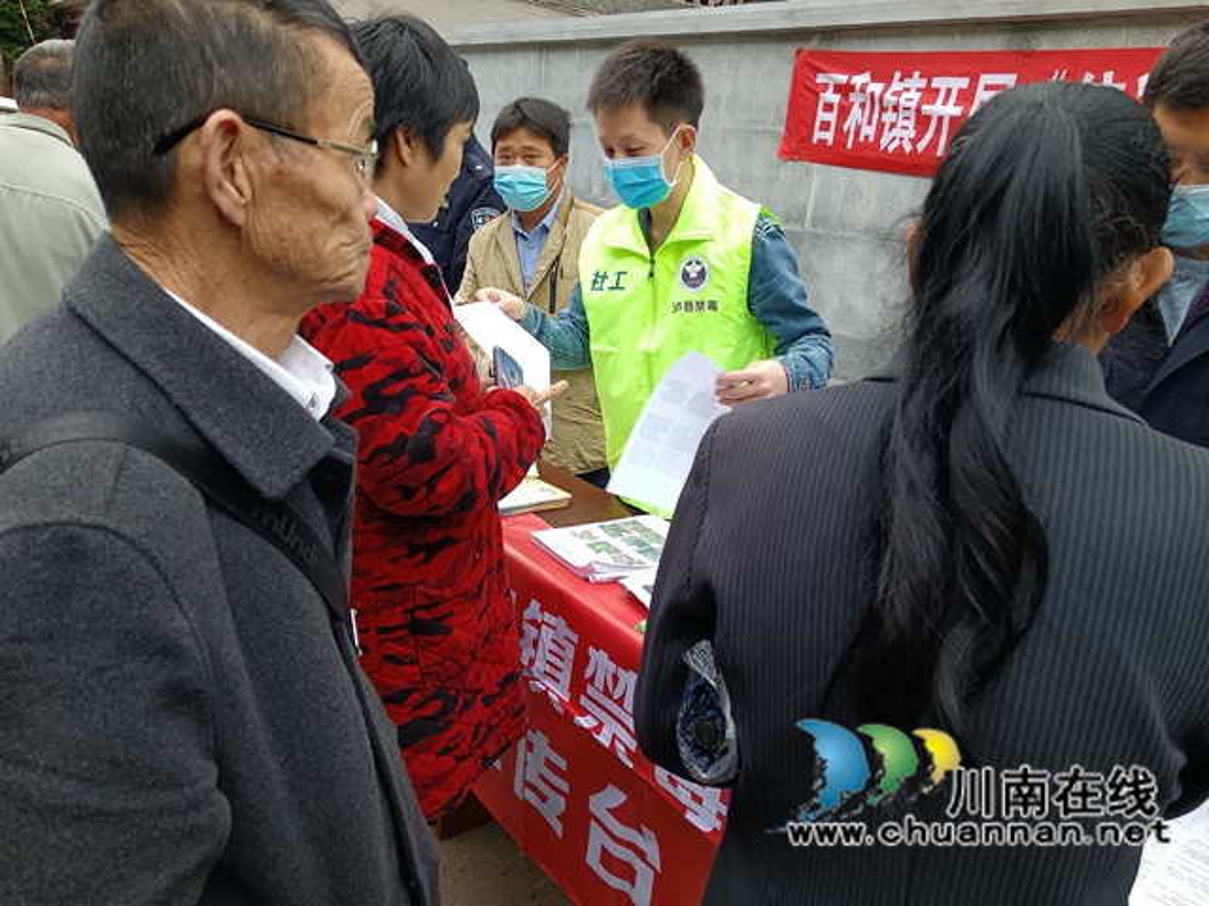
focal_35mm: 27
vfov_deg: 51.4
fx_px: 943
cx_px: 604
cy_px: 453
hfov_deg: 65.3
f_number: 1.9
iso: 271
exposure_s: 1/100
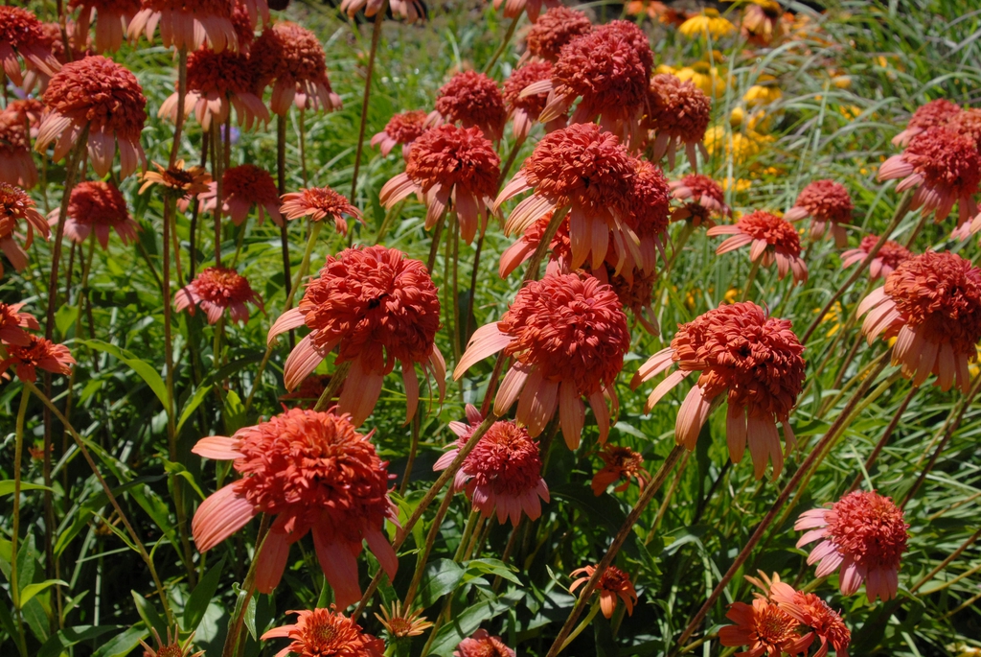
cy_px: 328
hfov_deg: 41.1
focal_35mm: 48
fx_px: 1309
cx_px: 490
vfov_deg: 28.1
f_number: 10
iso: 400
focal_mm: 32
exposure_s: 1/350
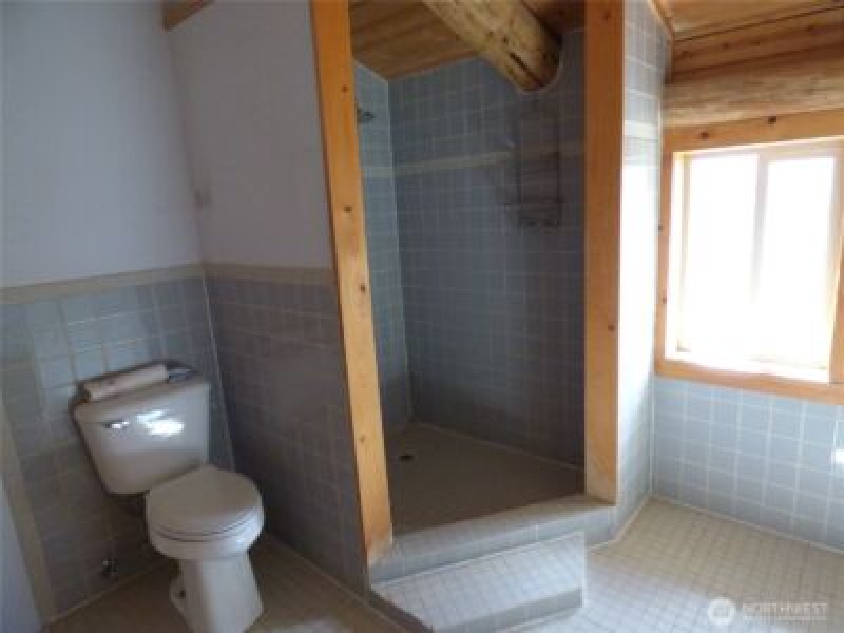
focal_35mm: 20
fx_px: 488
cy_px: 316
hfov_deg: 81.7
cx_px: 422
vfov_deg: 66.0
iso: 800
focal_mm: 3.58
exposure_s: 1/100
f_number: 2.8
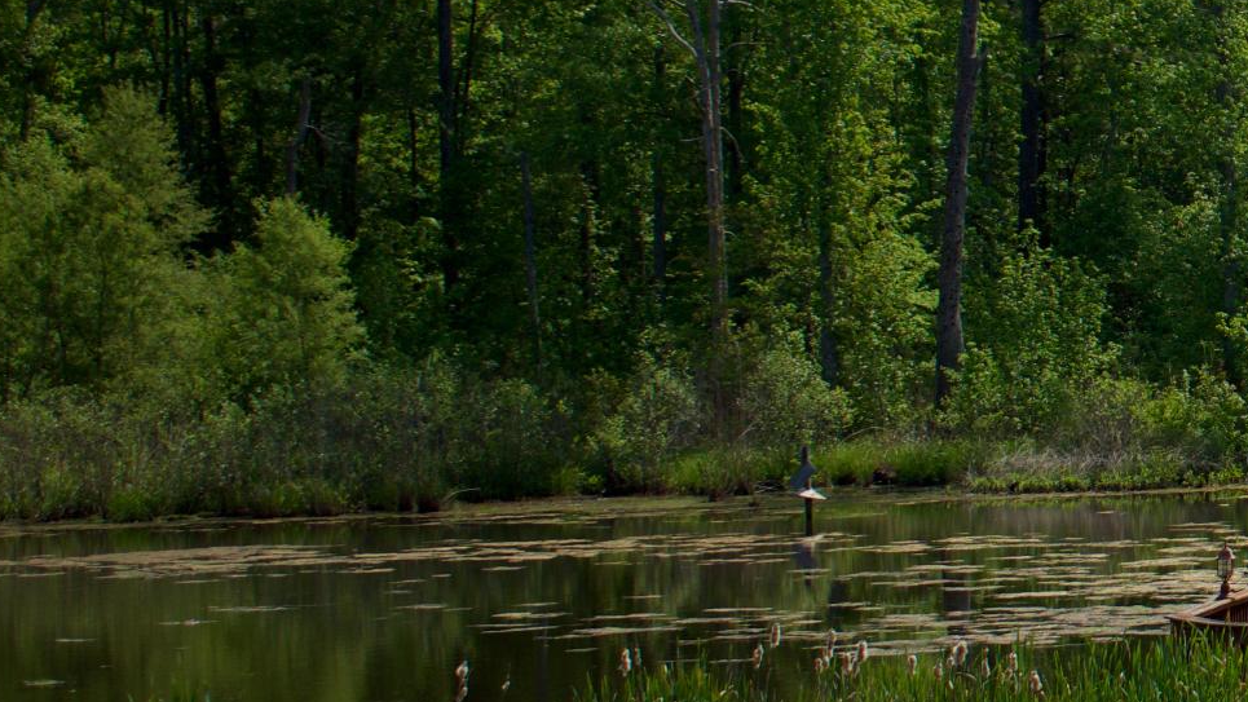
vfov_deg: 8.6
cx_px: 1840
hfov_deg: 14.2
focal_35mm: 142
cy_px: 203
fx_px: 4687
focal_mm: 29
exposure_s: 1/1600
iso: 100
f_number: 4.2
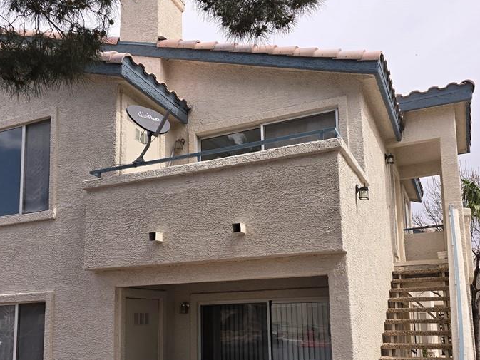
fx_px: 485
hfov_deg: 52.6
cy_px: 256
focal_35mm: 35
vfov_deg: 39.9
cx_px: 232
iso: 12
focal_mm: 6.3
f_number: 1.7
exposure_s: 1/563
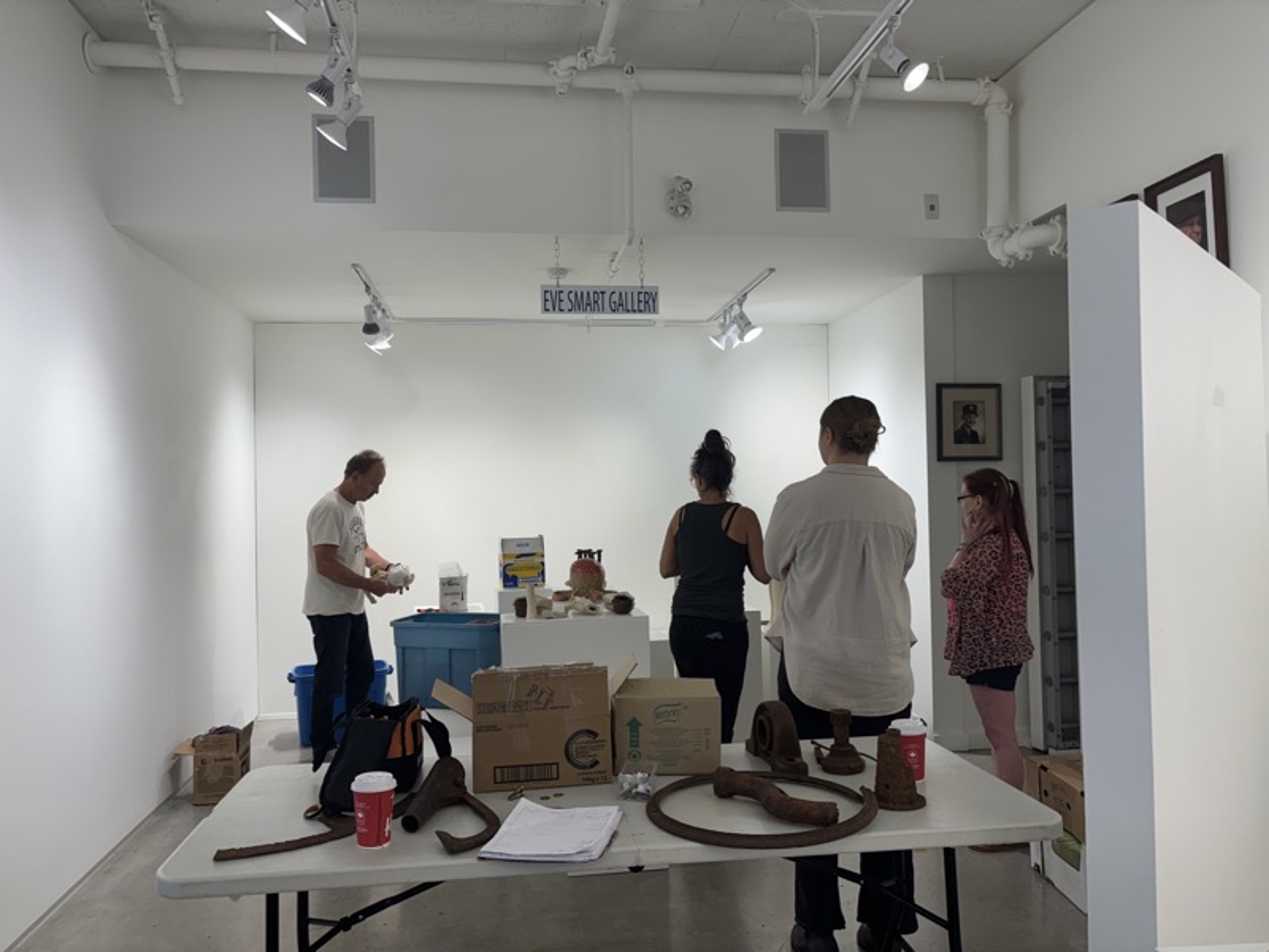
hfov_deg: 67.3
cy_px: 476
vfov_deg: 53.1
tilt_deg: +1.1
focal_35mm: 26
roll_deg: +0.7
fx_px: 953
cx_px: 634
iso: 50
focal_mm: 5.96
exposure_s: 1/120
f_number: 1.6
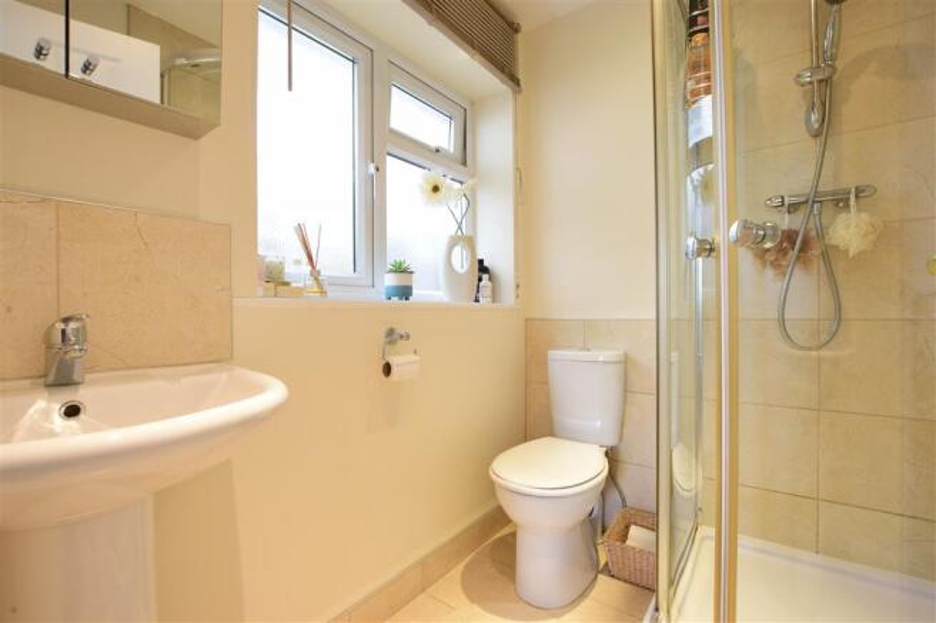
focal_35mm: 15
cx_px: 468
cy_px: 312
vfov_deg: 77.3
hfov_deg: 100.4
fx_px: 390
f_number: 13
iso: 400
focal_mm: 10
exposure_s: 1/1.3
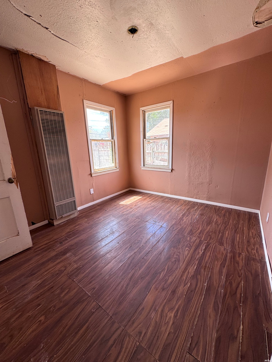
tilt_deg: -14.6
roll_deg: +3.2
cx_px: 136
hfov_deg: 85.7
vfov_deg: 102.1
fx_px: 147
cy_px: 181
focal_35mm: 14
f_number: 2.2
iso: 40
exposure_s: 1/99
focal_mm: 2.22
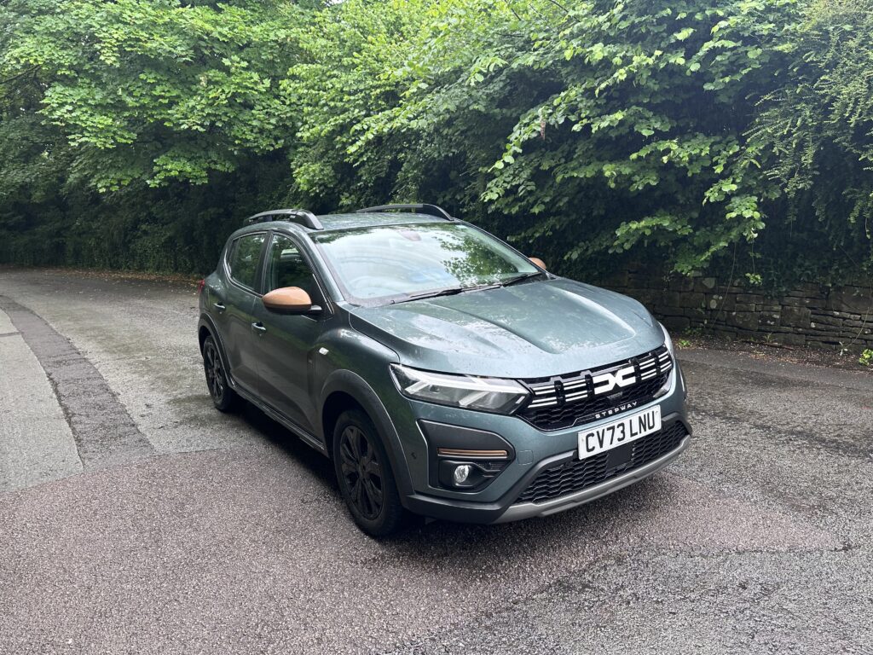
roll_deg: +0.4
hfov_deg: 71.6
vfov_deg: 56.8
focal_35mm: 24
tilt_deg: -10.0
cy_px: 328
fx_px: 605
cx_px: 436
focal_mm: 6.86
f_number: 1.78
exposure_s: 1/121
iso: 100
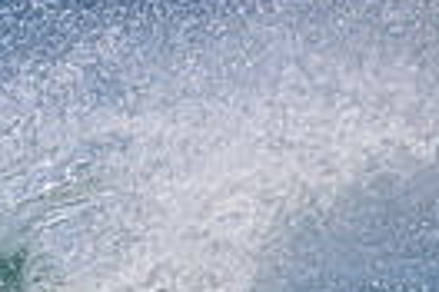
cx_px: -482
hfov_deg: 0.9
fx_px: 28386
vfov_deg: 0.6
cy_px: 416
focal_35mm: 2328
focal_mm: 530
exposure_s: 1/2000
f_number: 11
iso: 800
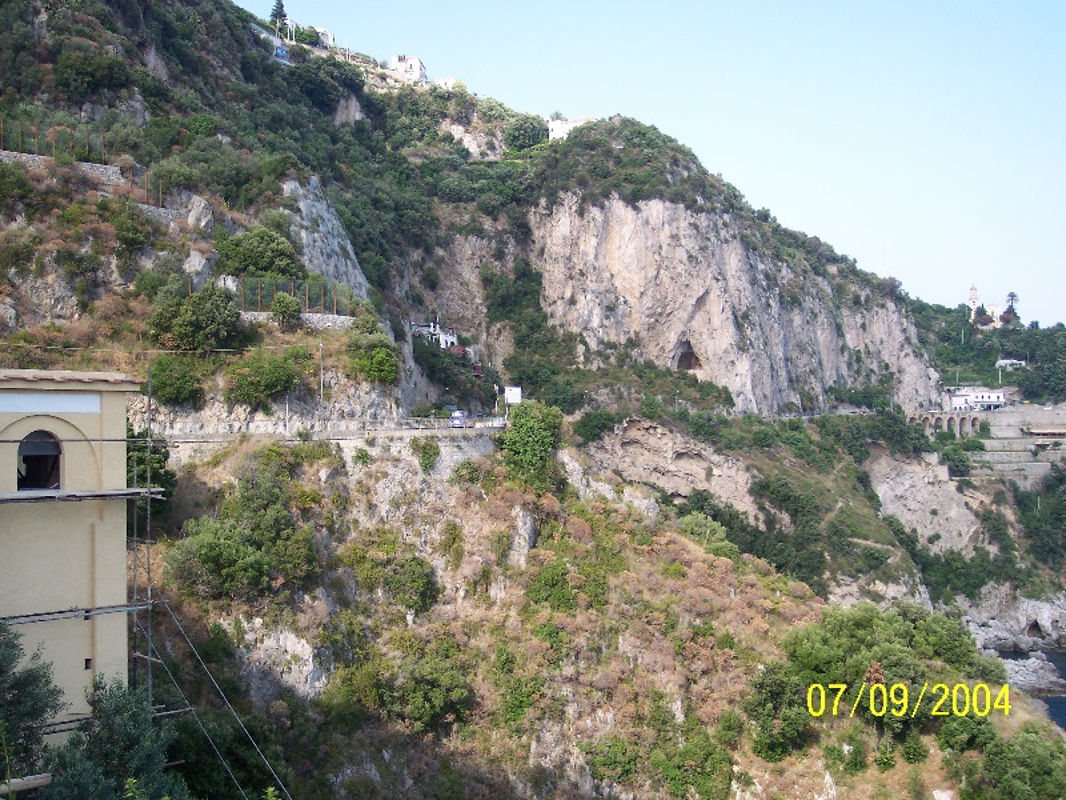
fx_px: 1170
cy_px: 400
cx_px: 533
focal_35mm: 38
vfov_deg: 37.7
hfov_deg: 49.0
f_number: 2.8
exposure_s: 1/700
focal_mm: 8
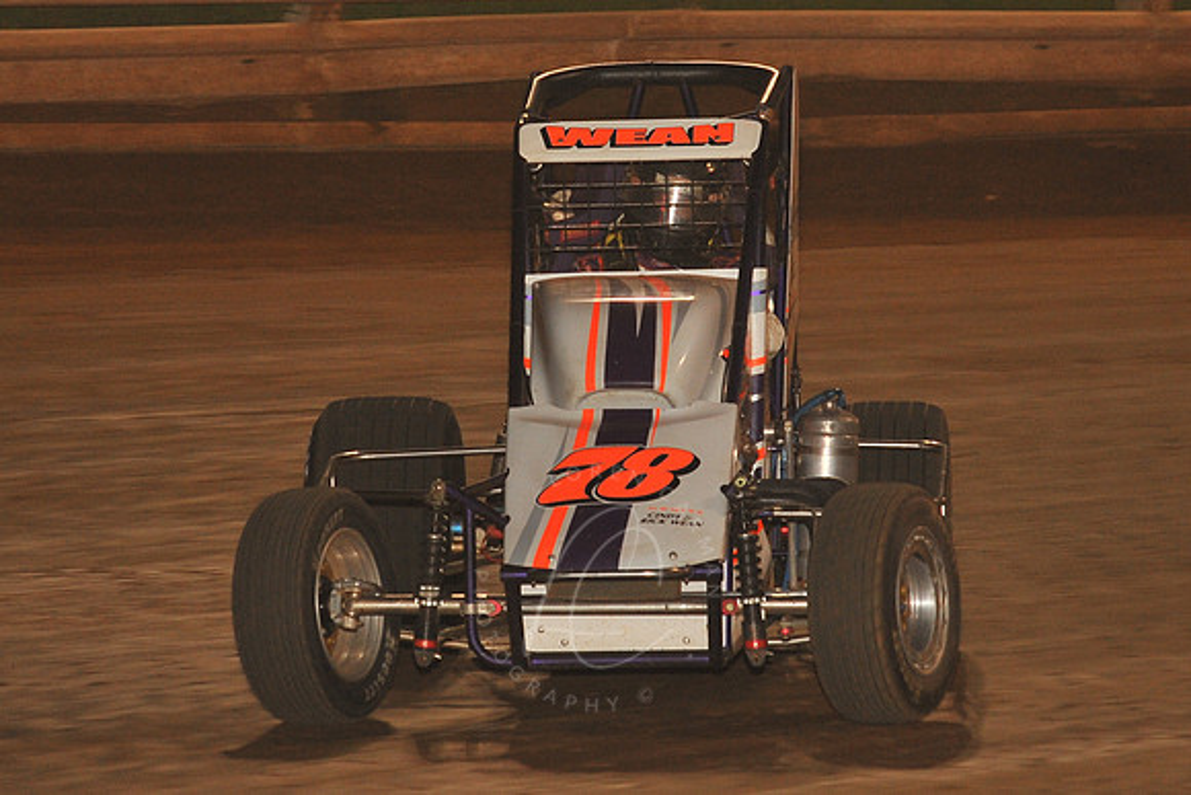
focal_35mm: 155
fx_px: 5129
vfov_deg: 8.9
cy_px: 398
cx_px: 596
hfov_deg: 13.2
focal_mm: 155
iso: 1000
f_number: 7.1
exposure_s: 1/320
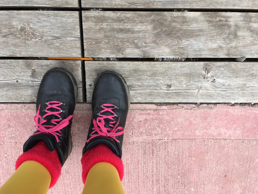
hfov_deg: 61.7
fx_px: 216
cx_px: 129
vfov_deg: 48.2
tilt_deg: -72.6
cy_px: 97
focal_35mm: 29
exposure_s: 1/161
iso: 25
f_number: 2.2
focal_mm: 4.15
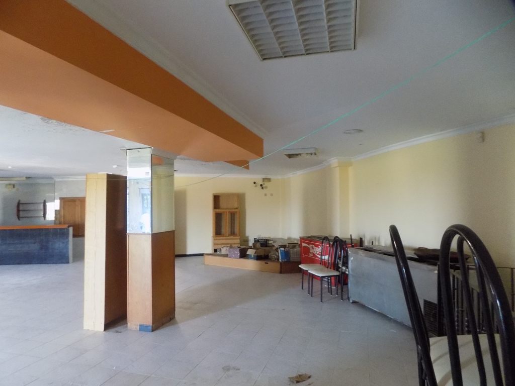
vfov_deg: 58.9
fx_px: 342
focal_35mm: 23
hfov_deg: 73.9
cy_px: 193
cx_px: 258
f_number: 3.1
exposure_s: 1/13
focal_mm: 4
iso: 400
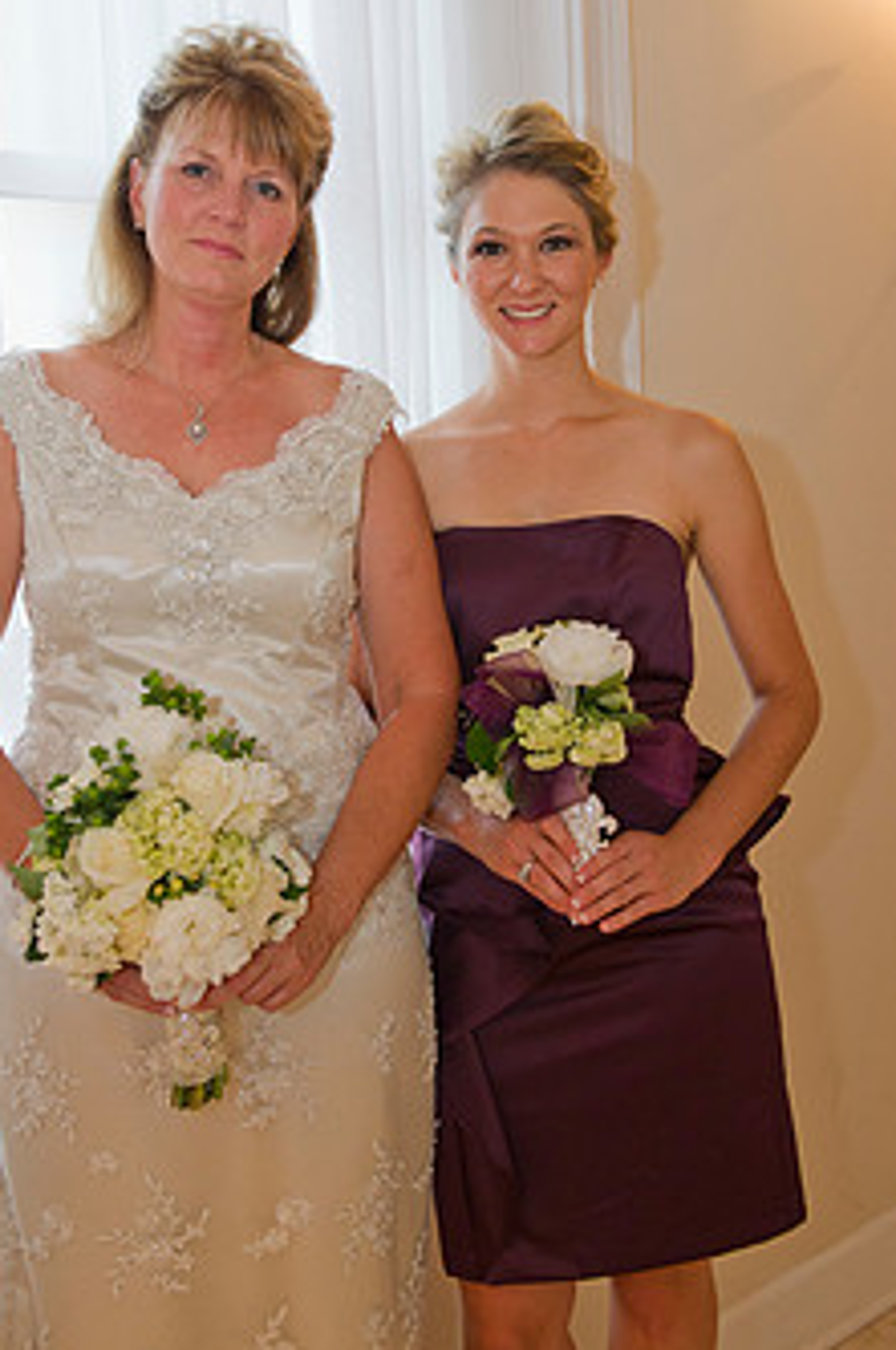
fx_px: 1723
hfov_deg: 29.1
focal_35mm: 46
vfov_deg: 42.7
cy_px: 584
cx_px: 395
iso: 1600
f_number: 3.5
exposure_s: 1/100
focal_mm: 34
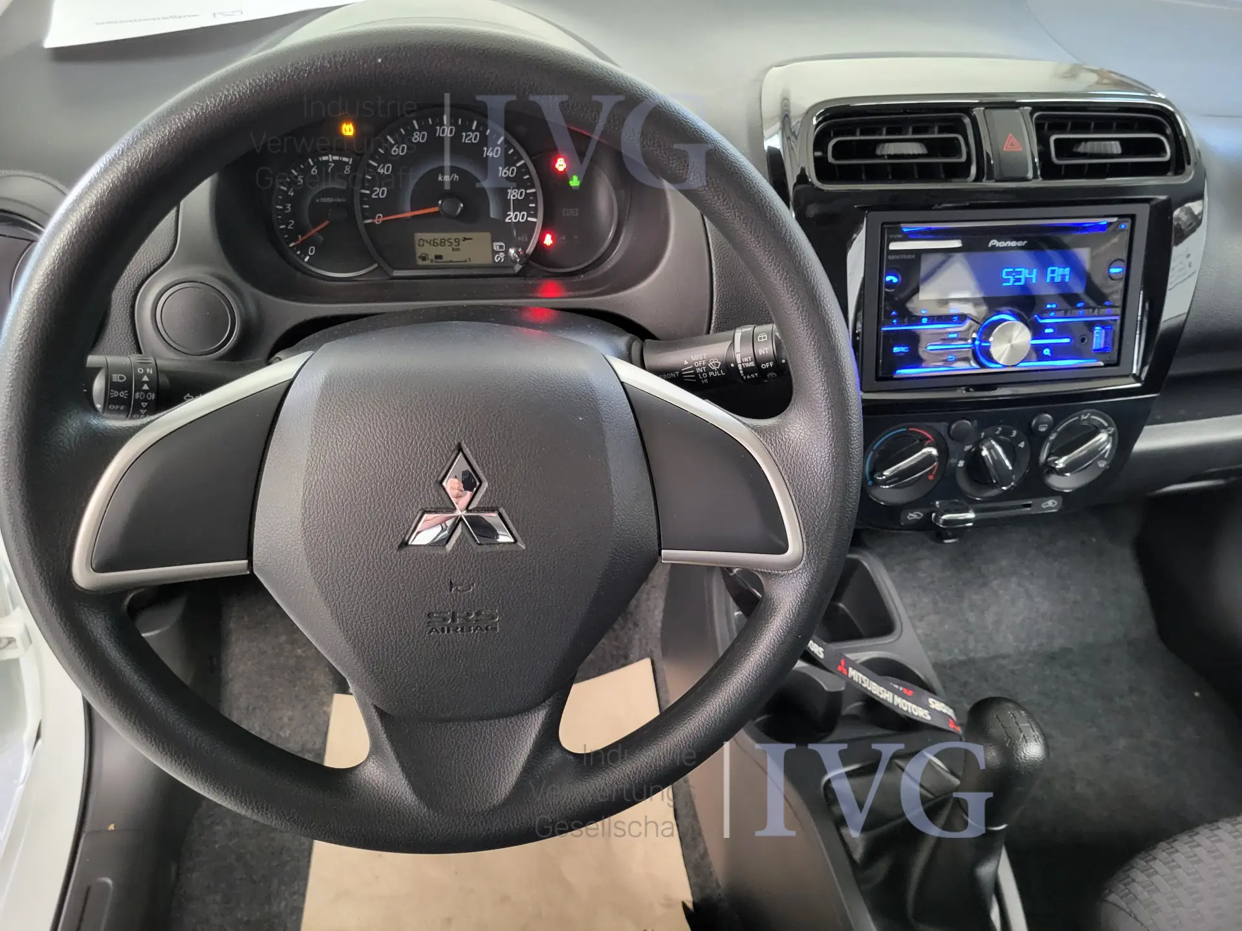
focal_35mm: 26
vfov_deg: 53.1
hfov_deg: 67.3
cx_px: 621
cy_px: 466
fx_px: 933
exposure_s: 1/25
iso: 1000
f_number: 1.8
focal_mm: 5.4
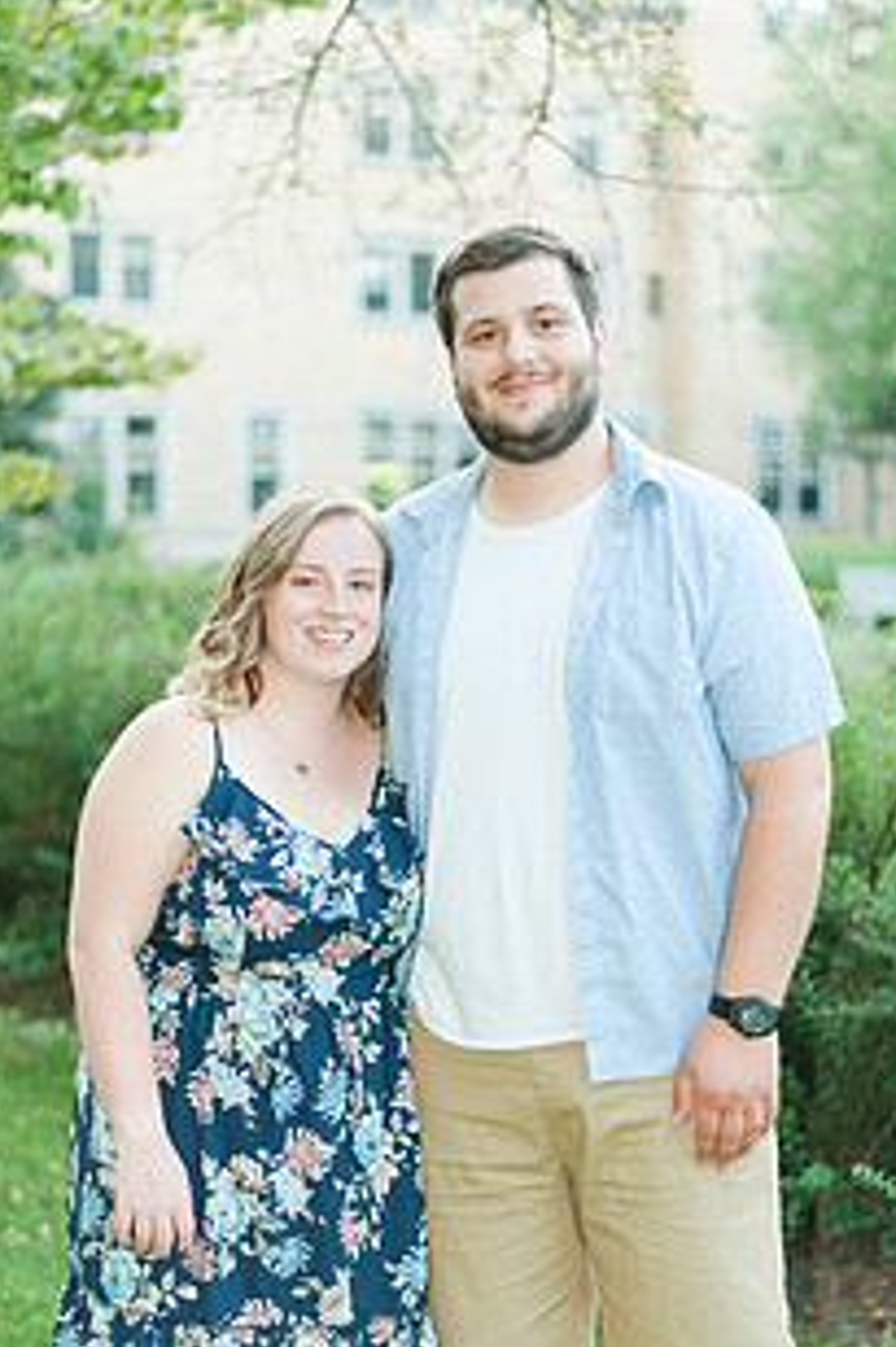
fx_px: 2728
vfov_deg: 27.6
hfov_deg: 18.6
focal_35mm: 73
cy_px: 870
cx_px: 417
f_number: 1.8
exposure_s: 1/250
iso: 640
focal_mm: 50
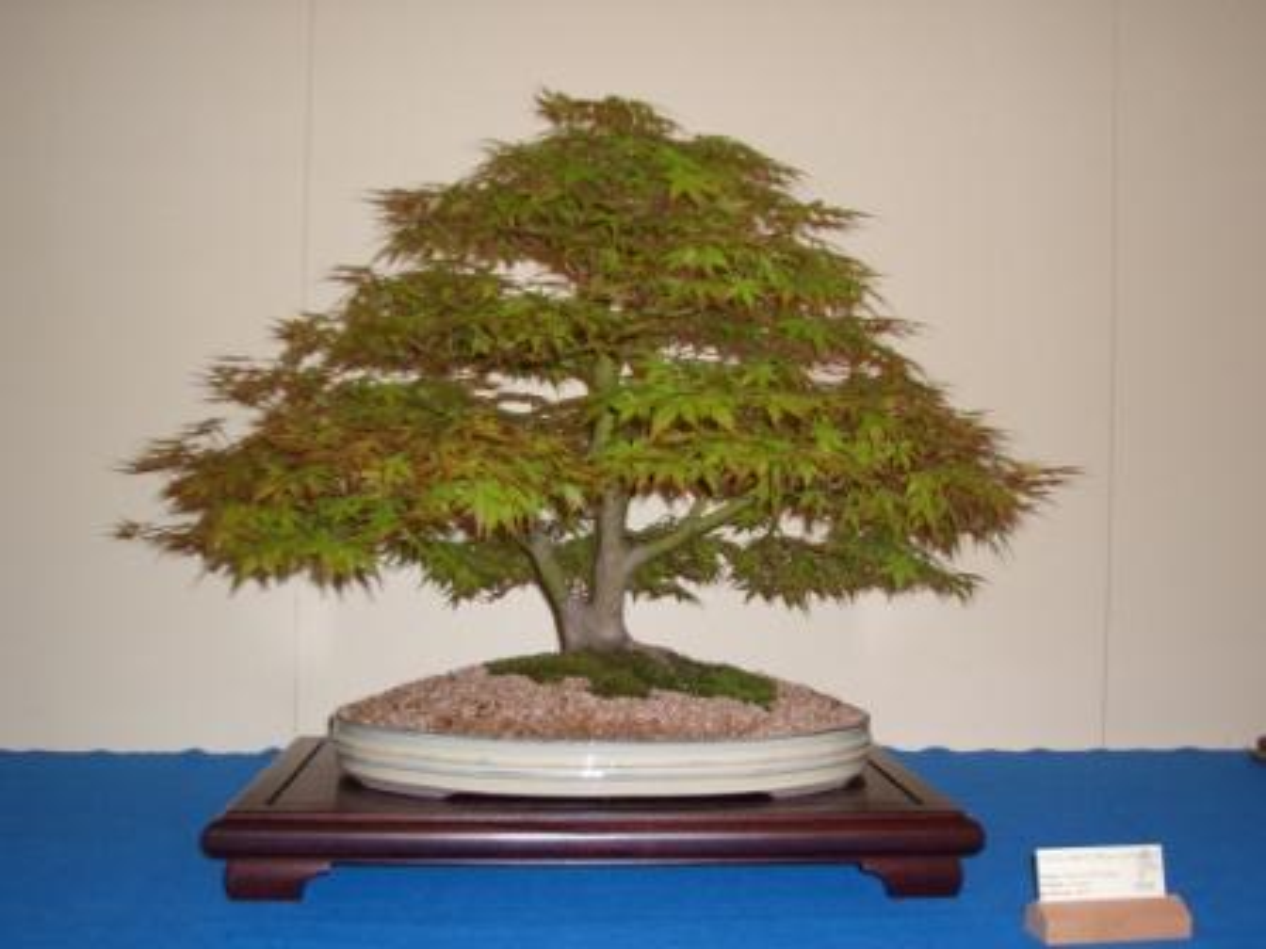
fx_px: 1499
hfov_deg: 45.8
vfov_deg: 35.1
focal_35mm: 41
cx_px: 633
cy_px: 474
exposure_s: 1/60
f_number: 2.8
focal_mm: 6.8
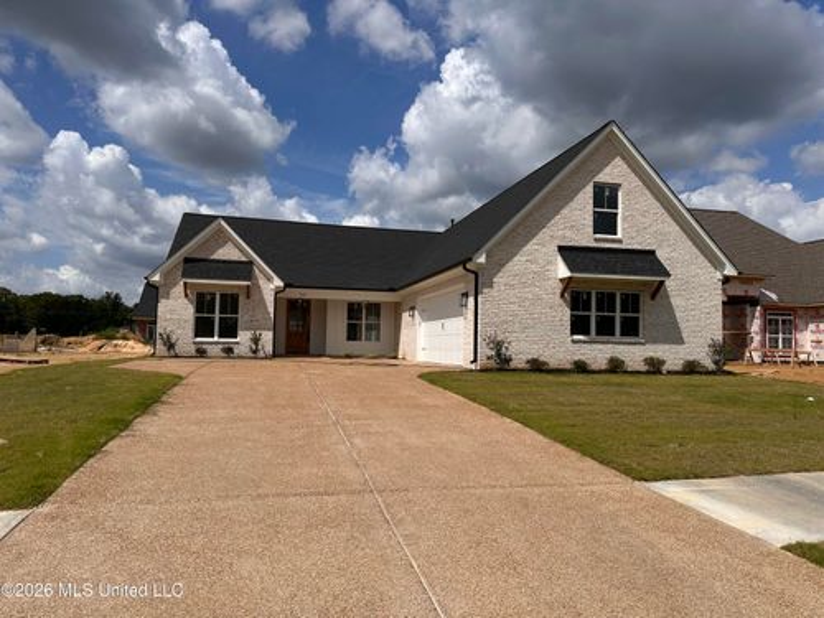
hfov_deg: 71.6
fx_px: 571
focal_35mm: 24
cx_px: 412
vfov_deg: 56.8
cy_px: 309
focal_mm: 6.86
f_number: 1.78
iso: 80
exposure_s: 1/10753
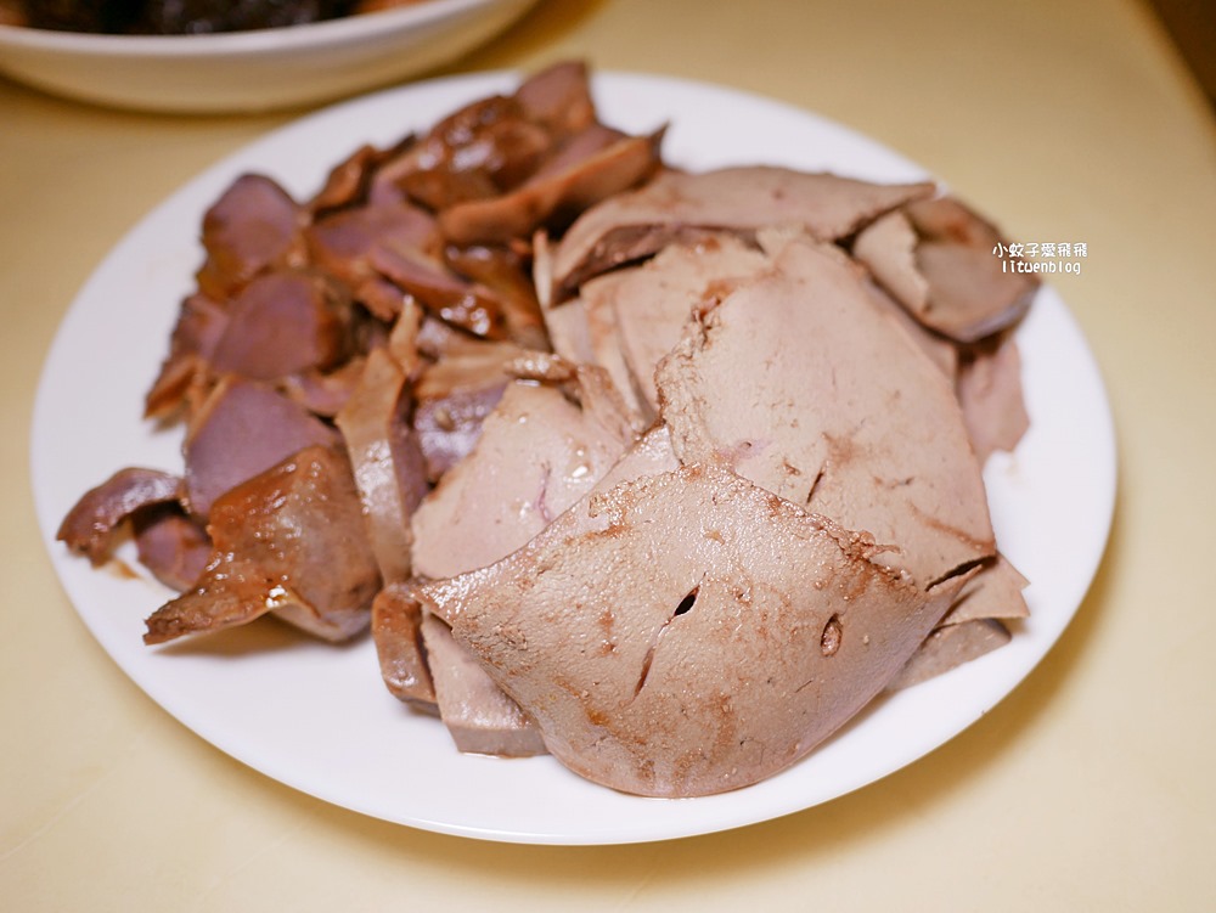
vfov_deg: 49.8
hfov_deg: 63.4
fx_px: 984
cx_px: 608
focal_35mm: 28
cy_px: 456
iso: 200
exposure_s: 1/100
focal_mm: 14
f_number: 2.5
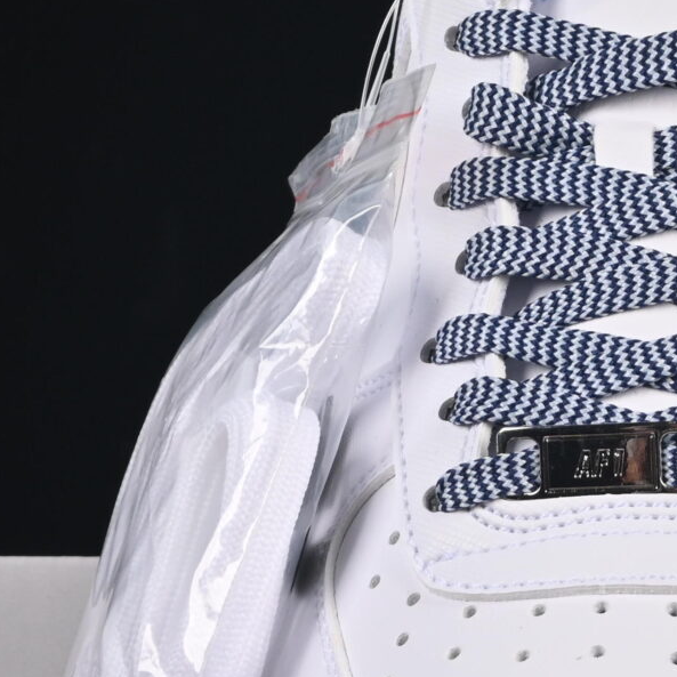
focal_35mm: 275
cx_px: 882
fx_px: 6085
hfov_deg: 6.3
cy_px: 623
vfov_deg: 6.4
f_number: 8
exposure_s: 1/80
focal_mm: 50
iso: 160
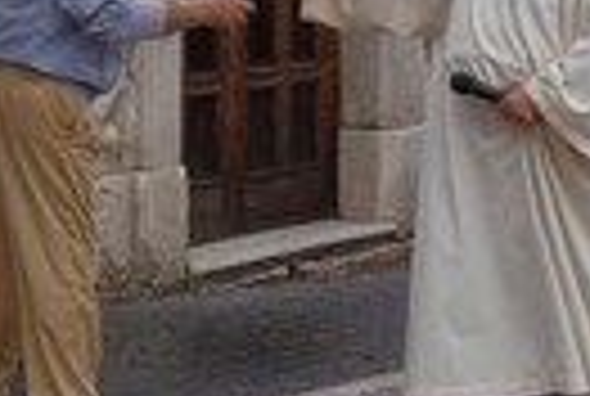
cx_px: 293
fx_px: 2906
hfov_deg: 11.6
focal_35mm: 177
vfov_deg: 7.8
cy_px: 11
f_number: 6.3
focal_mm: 31
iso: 3200
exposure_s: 1/160
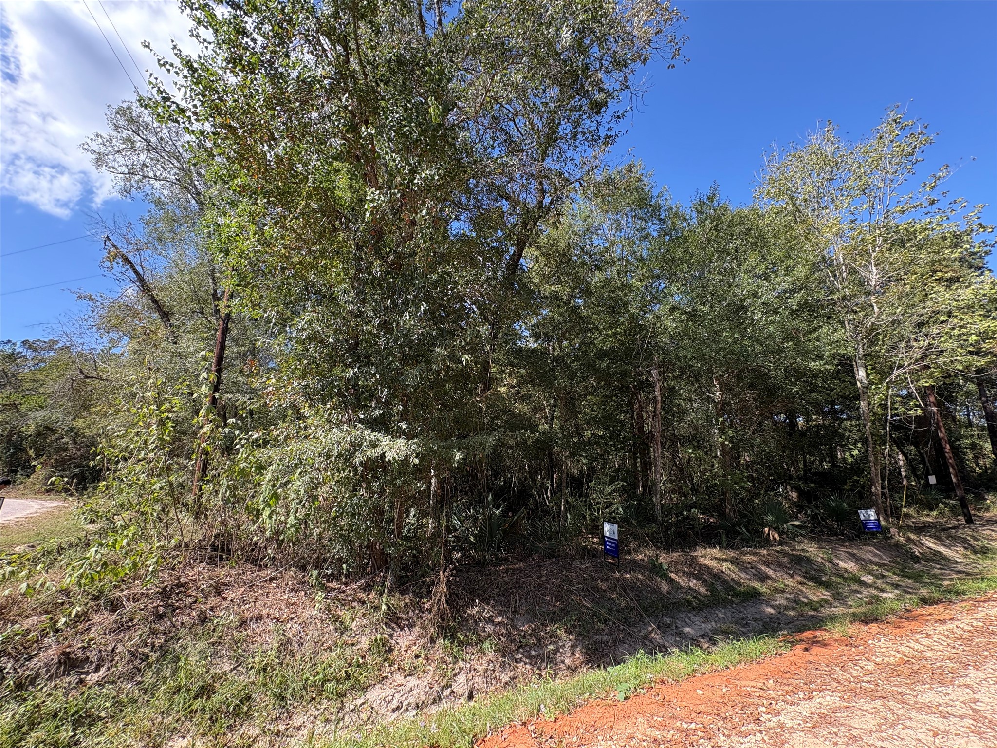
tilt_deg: +14.1
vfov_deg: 85.7
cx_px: 498
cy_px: 374
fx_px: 403
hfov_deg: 102.1
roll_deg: +0.7
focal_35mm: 14
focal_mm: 2.22
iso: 50
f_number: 2.2
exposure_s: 1/286
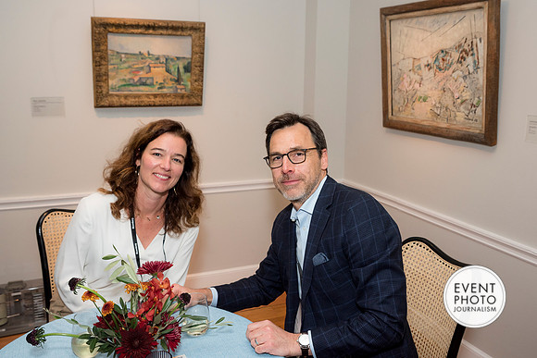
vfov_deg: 37.5
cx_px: 283
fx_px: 528
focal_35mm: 35
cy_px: 170
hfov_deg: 53.9
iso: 800
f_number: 5
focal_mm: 32
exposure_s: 1/125
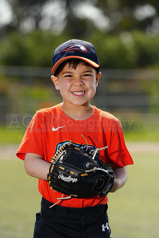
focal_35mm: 200
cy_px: 119
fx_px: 1324
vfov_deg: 10.3
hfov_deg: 6.9
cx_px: 80
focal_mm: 200
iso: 50
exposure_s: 1/250
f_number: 5
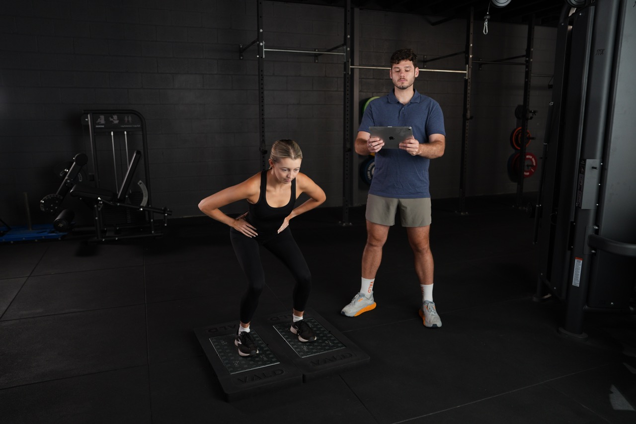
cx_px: 318
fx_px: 459
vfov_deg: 49.5
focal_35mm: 26
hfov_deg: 69.4
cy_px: 212
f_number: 2.8
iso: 640
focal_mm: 26
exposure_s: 1/125
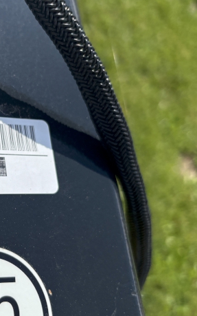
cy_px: 145
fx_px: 412
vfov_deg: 41.8
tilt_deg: -52.7
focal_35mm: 48
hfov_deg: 25.2
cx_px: -12
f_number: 1.6
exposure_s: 1/8333
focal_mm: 5.96
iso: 50
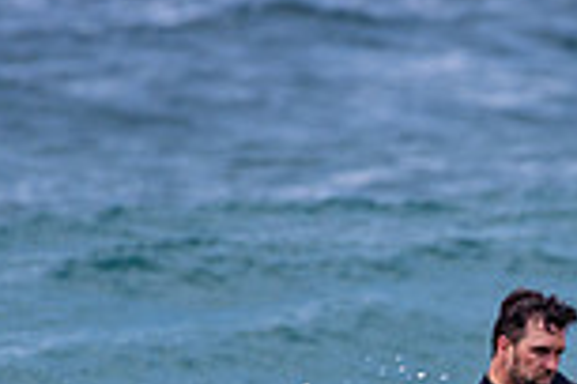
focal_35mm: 1891
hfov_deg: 1.1
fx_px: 30306
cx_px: 679
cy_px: 488
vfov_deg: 0.7
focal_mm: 500
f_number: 5.6
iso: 100
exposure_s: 1/320
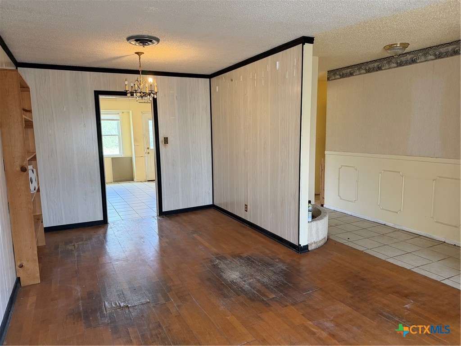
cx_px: 230
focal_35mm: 24
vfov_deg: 56.8
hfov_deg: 71.6
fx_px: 320
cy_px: 173
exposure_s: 1/120
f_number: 1.78
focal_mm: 6.76
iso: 250
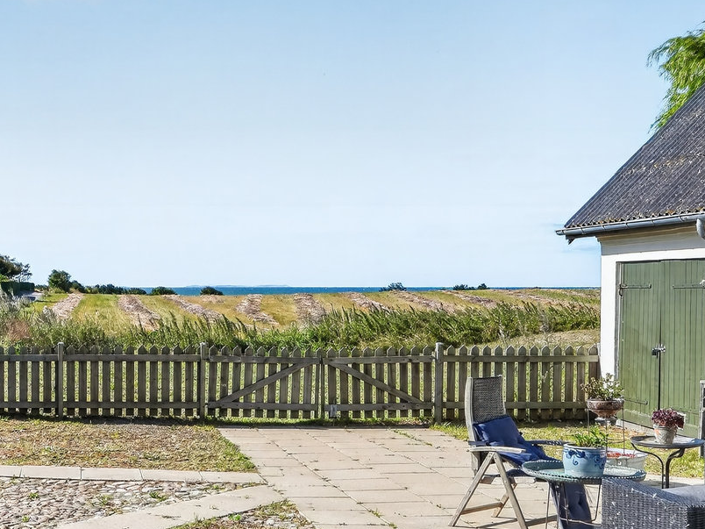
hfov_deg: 35.6
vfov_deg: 29.6
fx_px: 998
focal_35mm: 49
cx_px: 20
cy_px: 332
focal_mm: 16
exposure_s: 1/200
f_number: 8
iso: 400
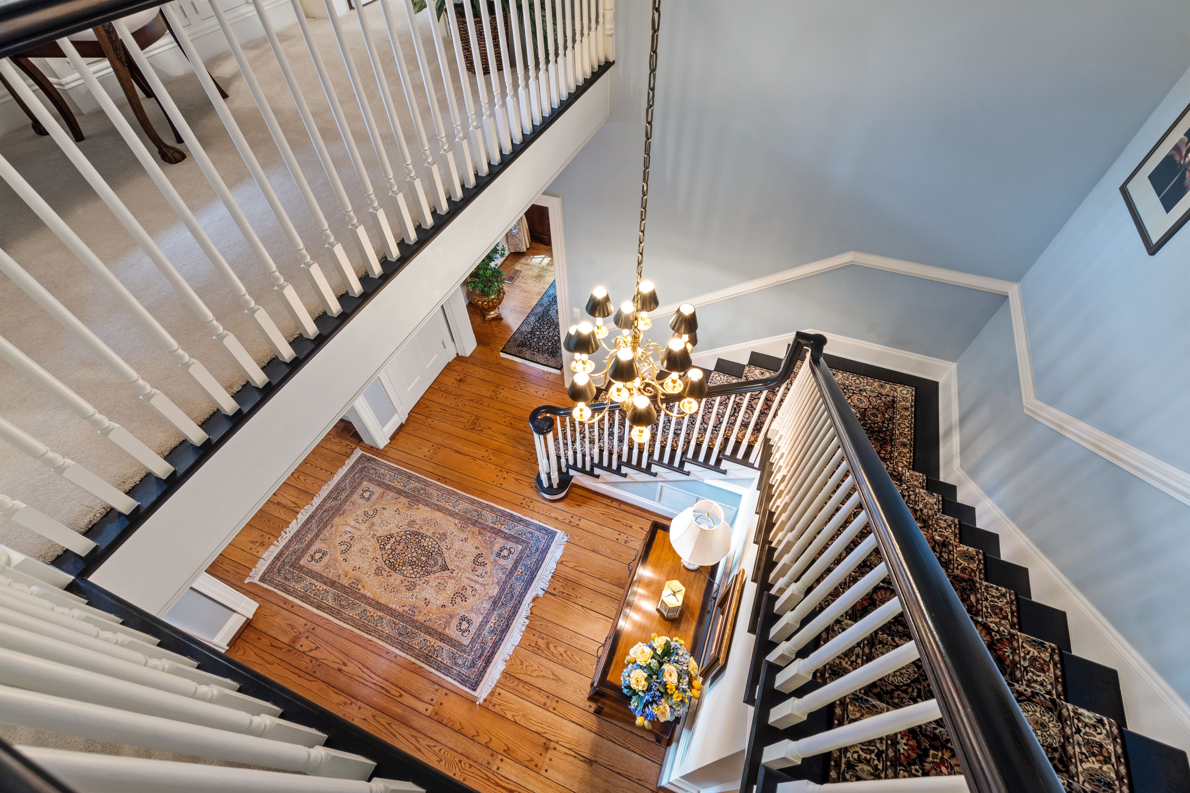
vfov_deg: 77.3
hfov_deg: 100.4
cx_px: 595
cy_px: 396
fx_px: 496
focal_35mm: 15
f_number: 9
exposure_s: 2.5
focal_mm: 10
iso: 100
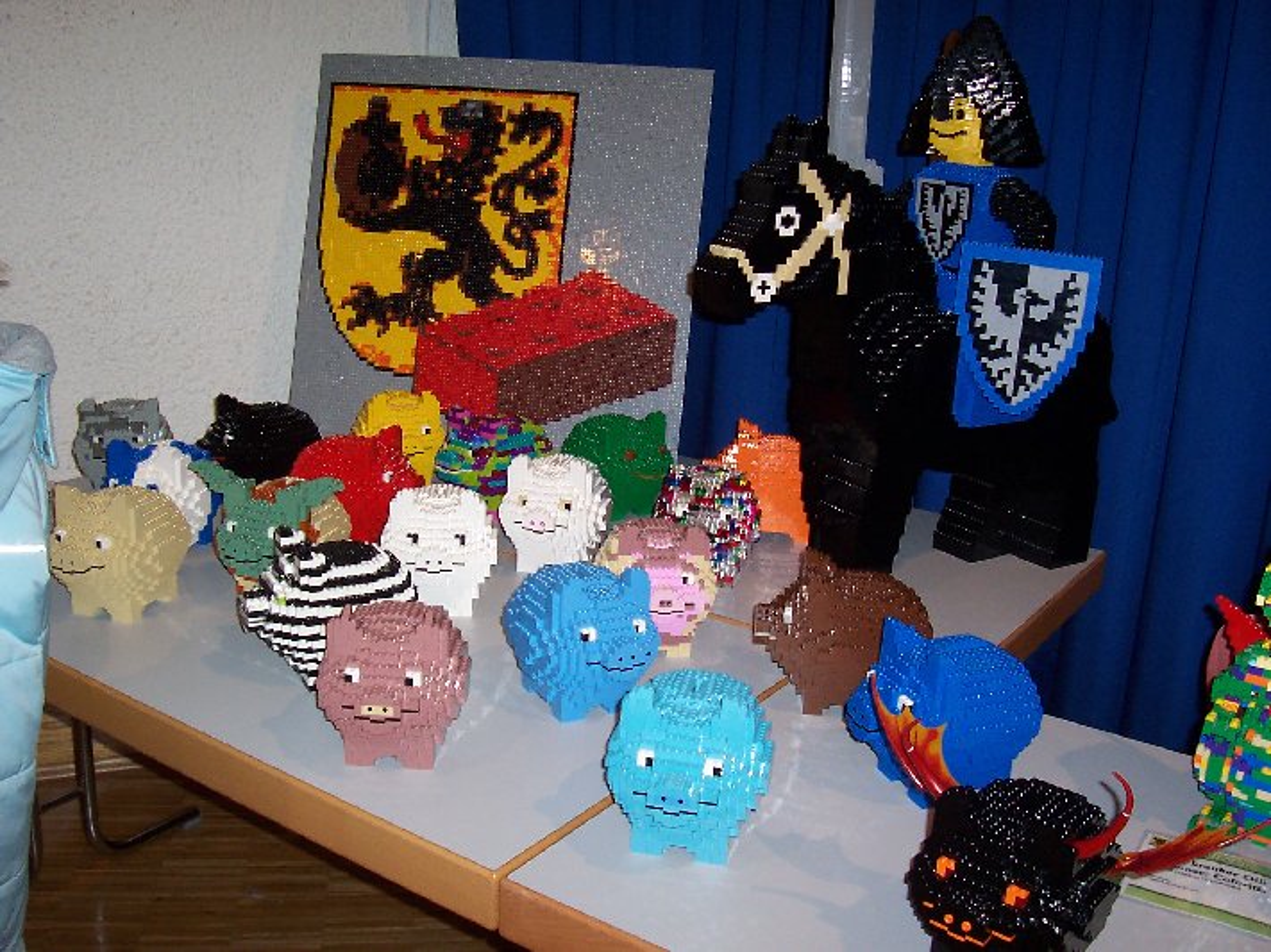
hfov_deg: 50.1
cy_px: 476
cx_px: 636
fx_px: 1358
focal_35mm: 37
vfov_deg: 38.7
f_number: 2.8
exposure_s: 1/60
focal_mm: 5.6
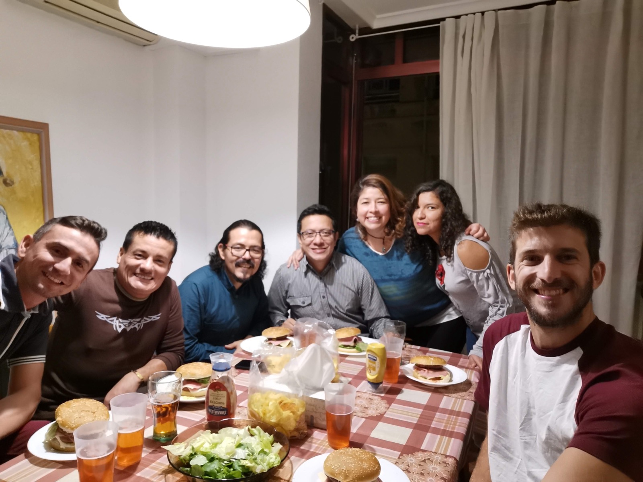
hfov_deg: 67.3
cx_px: 322
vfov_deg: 53.1
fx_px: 483
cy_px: 241
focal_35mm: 26
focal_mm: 3.36
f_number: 2
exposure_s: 1/25
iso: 800
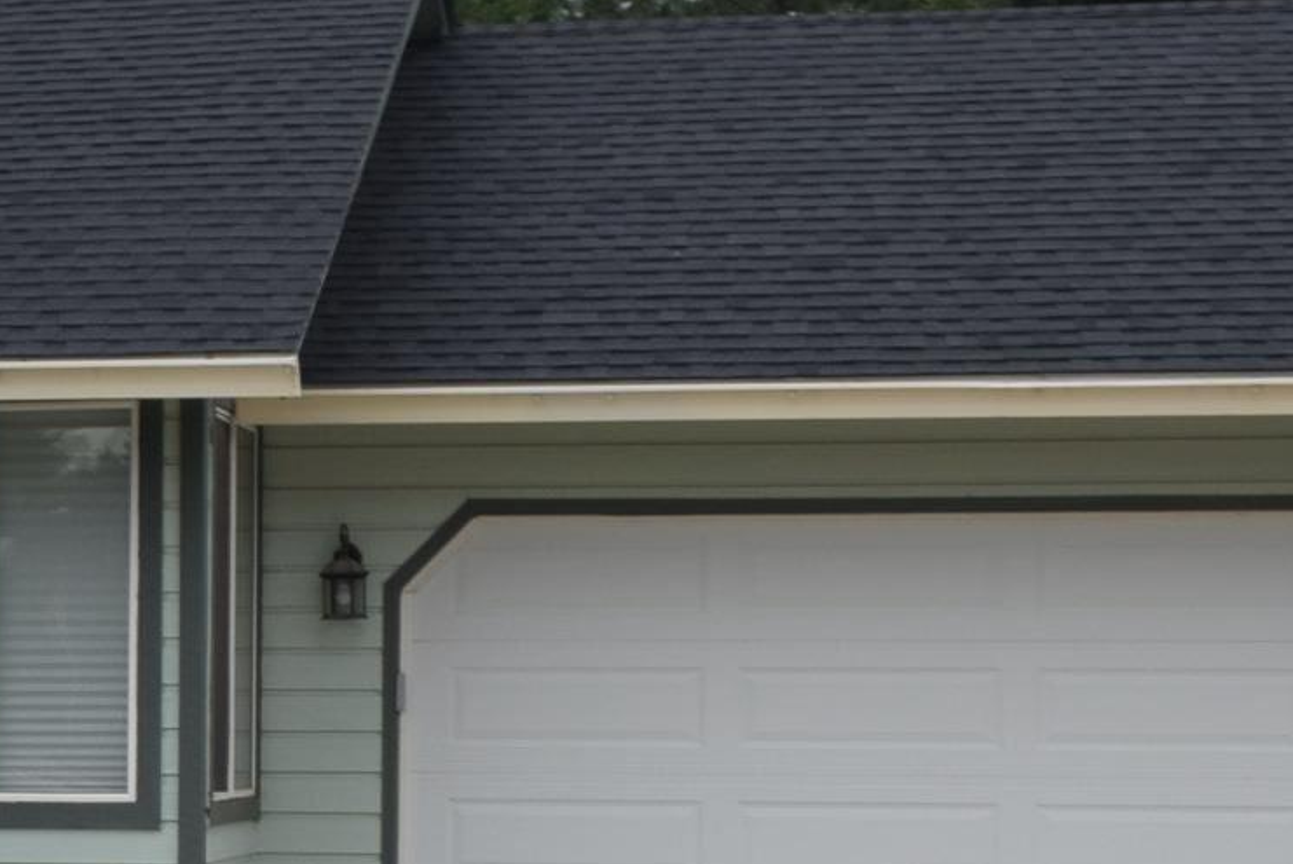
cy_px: 918
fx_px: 3917
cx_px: -337
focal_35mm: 109
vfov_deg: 12.4
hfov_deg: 17.7
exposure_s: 1/250
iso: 200
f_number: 8
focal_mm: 18
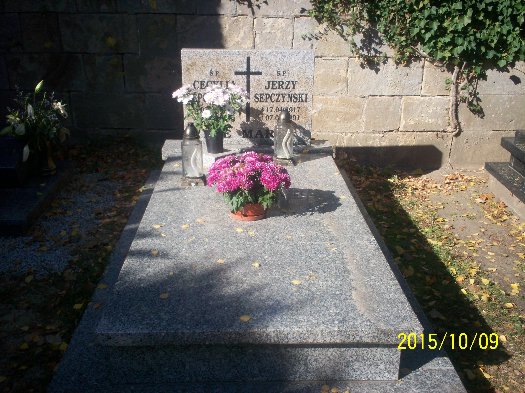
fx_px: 546
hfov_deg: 51.4
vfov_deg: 39.7
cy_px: 196
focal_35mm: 36
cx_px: 262
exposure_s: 1/387
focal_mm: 6
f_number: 4.5
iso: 100
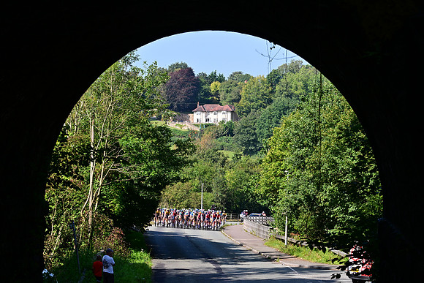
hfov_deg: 18.6
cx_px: 212
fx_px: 1296
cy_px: 142
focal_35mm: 110
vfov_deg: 12.5
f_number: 13
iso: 800
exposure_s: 1/800
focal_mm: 110
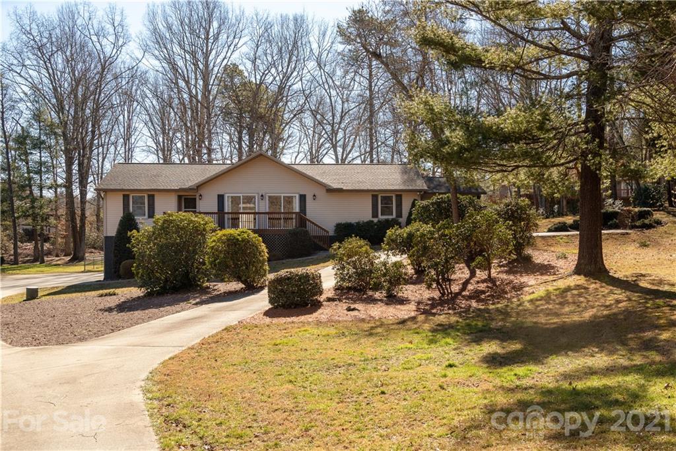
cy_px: 226
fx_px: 714
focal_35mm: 38
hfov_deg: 50.7
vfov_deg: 35.1
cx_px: 338
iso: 320
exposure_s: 1/1000
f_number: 7.1
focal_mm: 38
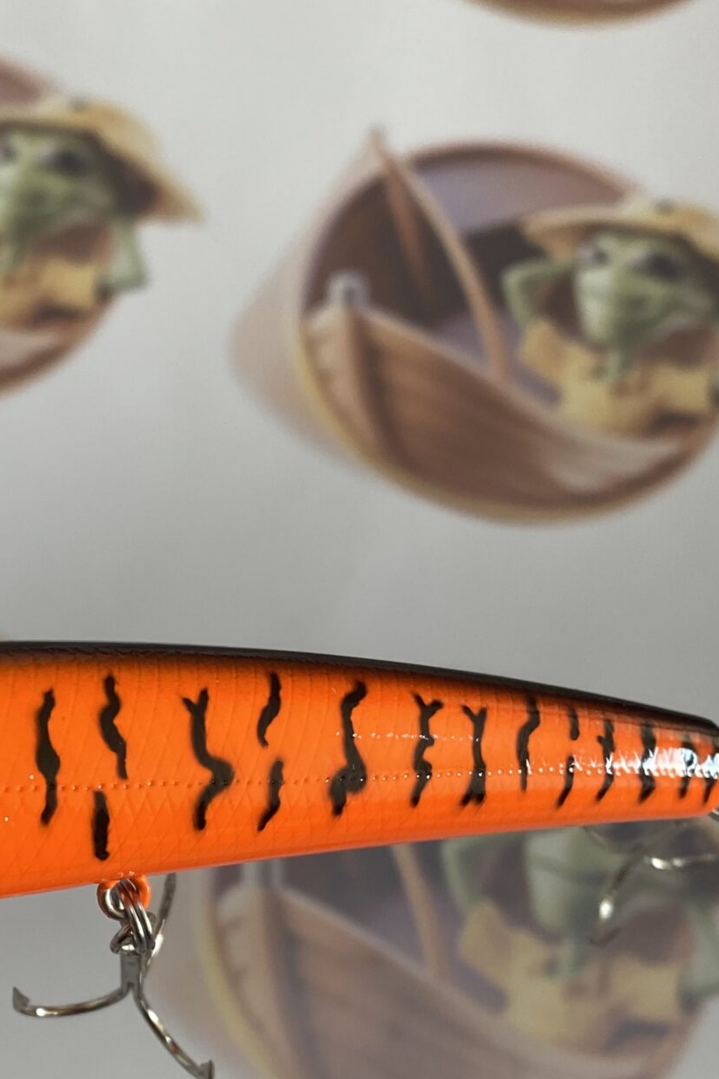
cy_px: 809
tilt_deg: -69.2
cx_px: 12
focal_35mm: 56
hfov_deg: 23.3
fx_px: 1678
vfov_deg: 34.9
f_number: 1.8
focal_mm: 4.25
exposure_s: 1/60
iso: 64
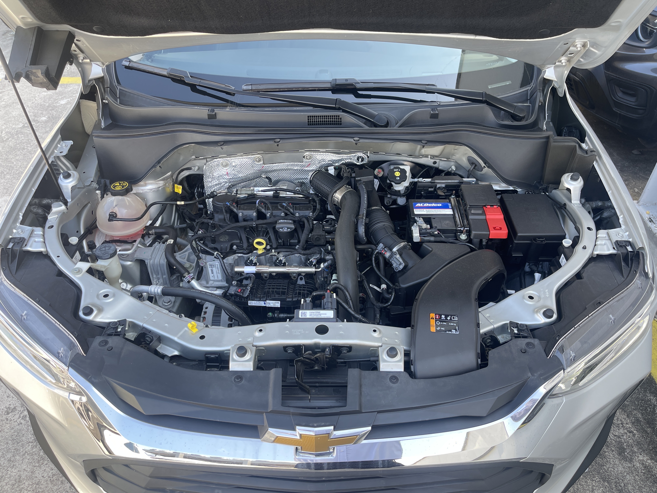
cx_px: 328
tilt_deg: -40.8
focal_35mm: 25
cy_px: 246
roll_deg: -0.1
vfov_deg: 54.9
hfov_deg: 69.4
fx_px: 474
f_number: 1.6
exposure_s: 1/121
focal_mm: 5.1
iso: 32
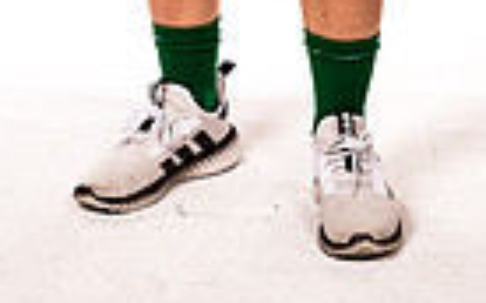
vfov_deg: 7.4
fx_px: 2197
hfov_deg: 12.6
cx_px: 261
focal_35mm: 166
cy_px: -440
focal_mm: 50
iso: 800
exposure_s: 1/400
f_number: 8
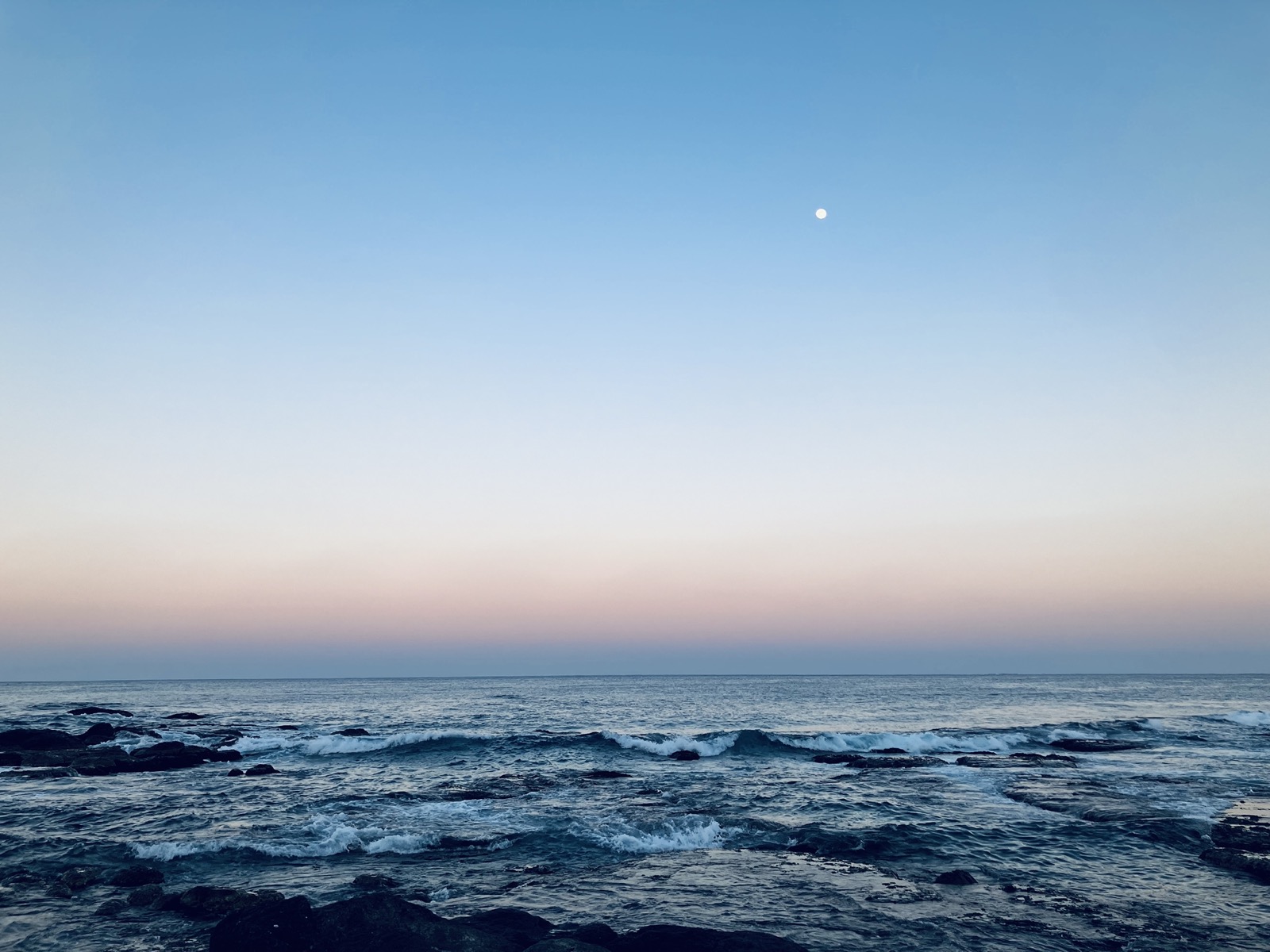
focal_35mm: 28
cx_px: 635
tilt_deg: +11.2
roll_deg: -0.9
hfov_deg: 63.4
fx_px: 1027
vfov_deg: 49.7
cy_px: 476
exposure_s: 1/165
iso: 25
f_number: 1.8
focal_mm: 3.99
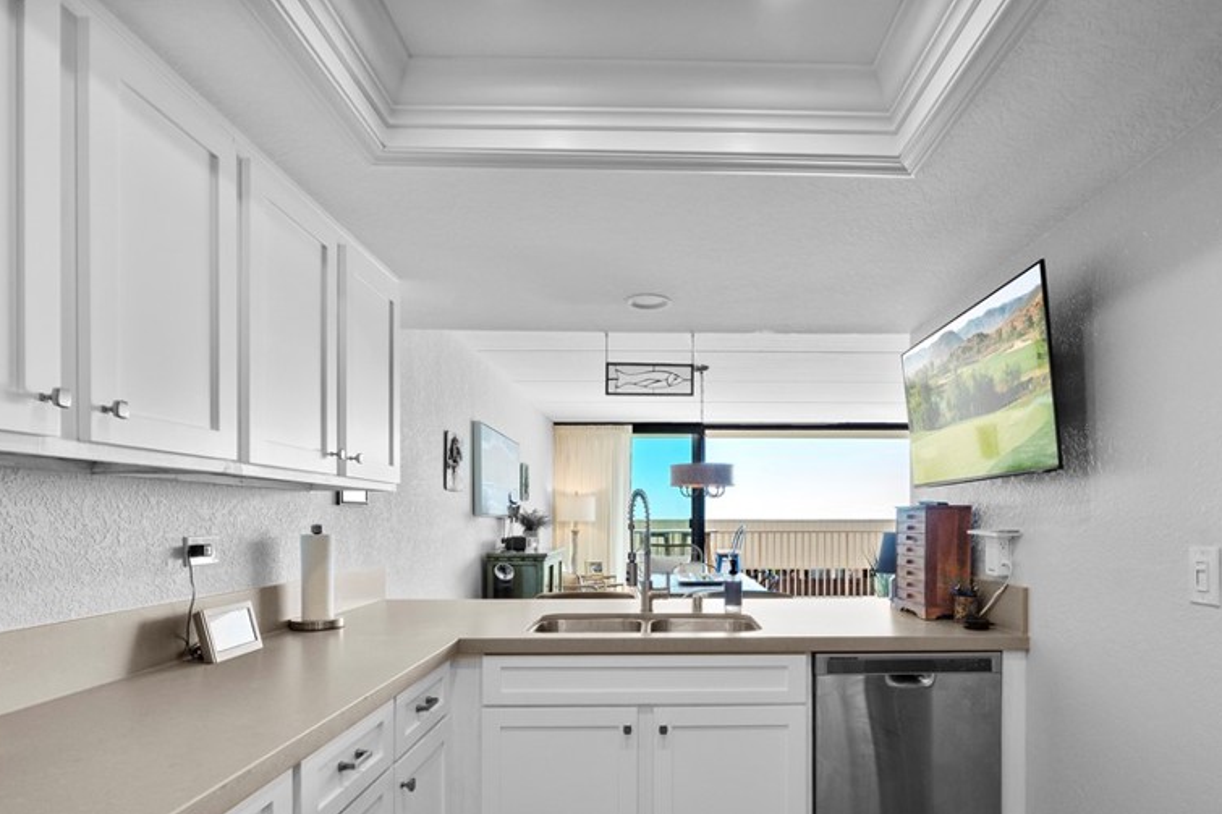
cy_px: 524
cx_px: 688
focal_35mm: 19
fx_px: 645
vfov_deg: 63.3
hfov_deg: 86.5
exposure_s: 1/80
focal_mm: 14
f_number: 8
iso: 1600
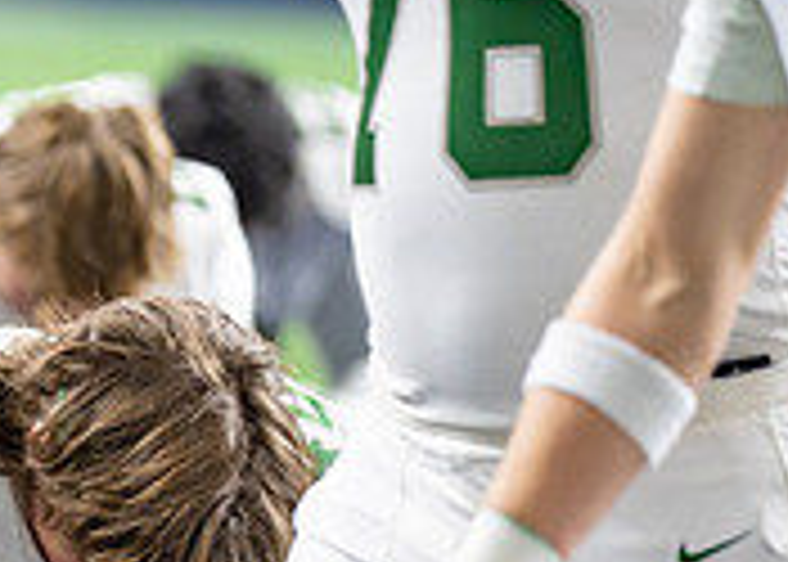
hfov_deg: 3.6
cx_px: -829
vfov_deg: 2.6
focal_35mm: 549
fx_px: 12287
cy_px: 835
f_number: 1.8
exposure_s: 1/400
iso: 500
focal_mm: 135
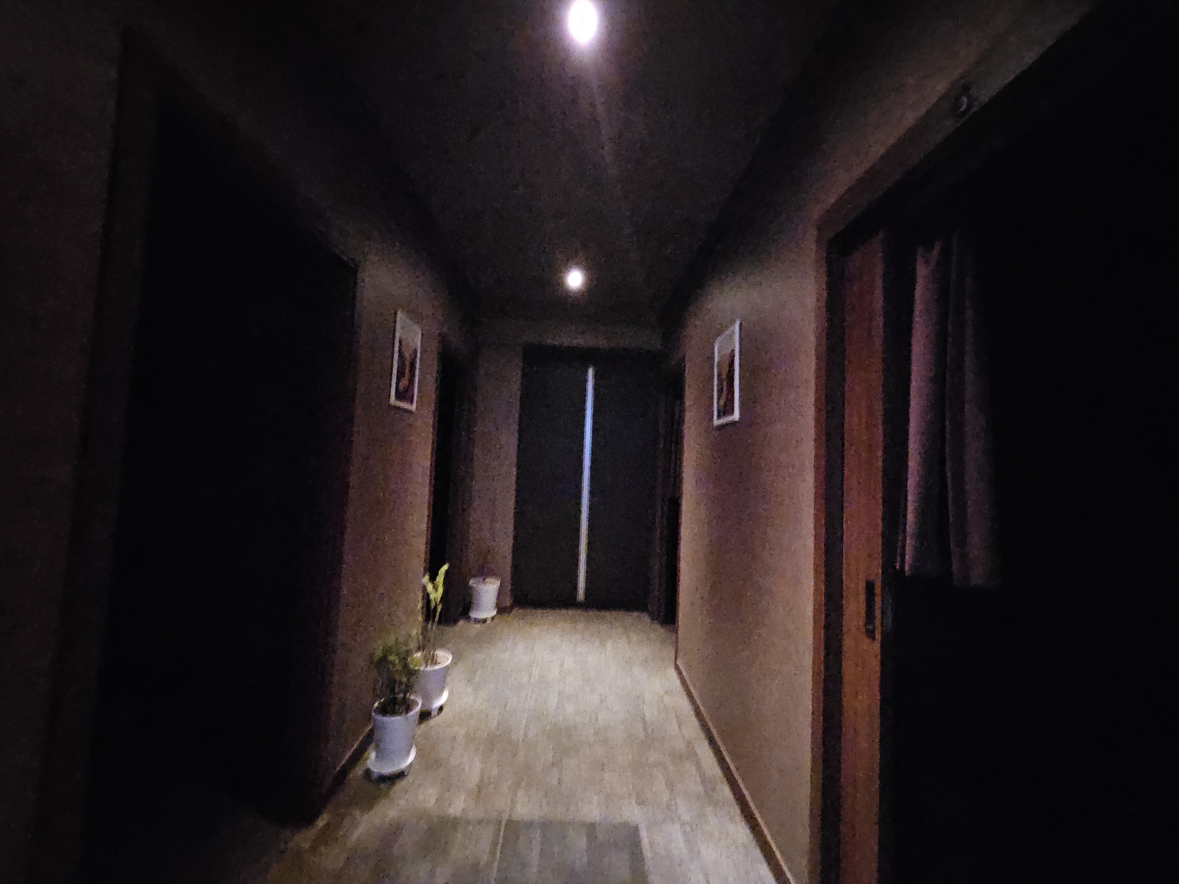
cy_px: 442
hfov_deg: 106.2
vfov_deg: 89.9
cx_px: 590
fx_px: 443
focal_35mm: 13
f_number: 2.2
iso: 3200
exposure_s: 1/15
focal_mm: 1.7
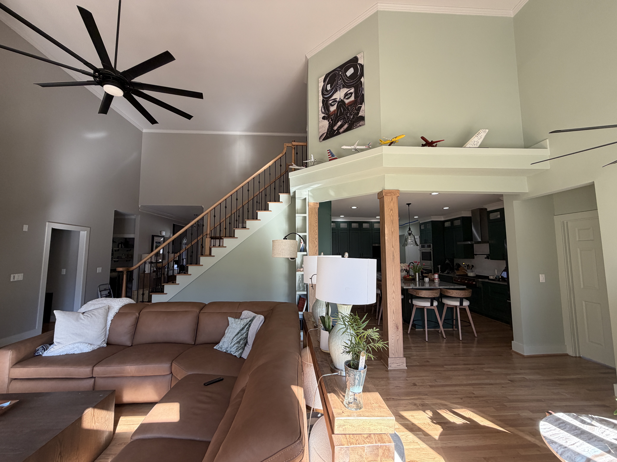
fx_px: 250
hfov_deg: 102.1
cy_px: 231
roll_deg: +0.3
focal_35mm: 14
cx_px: 308
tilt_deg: +5.7
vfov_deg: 85.7
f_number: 2.2
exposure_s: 1/121
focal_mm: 2.22
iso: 125
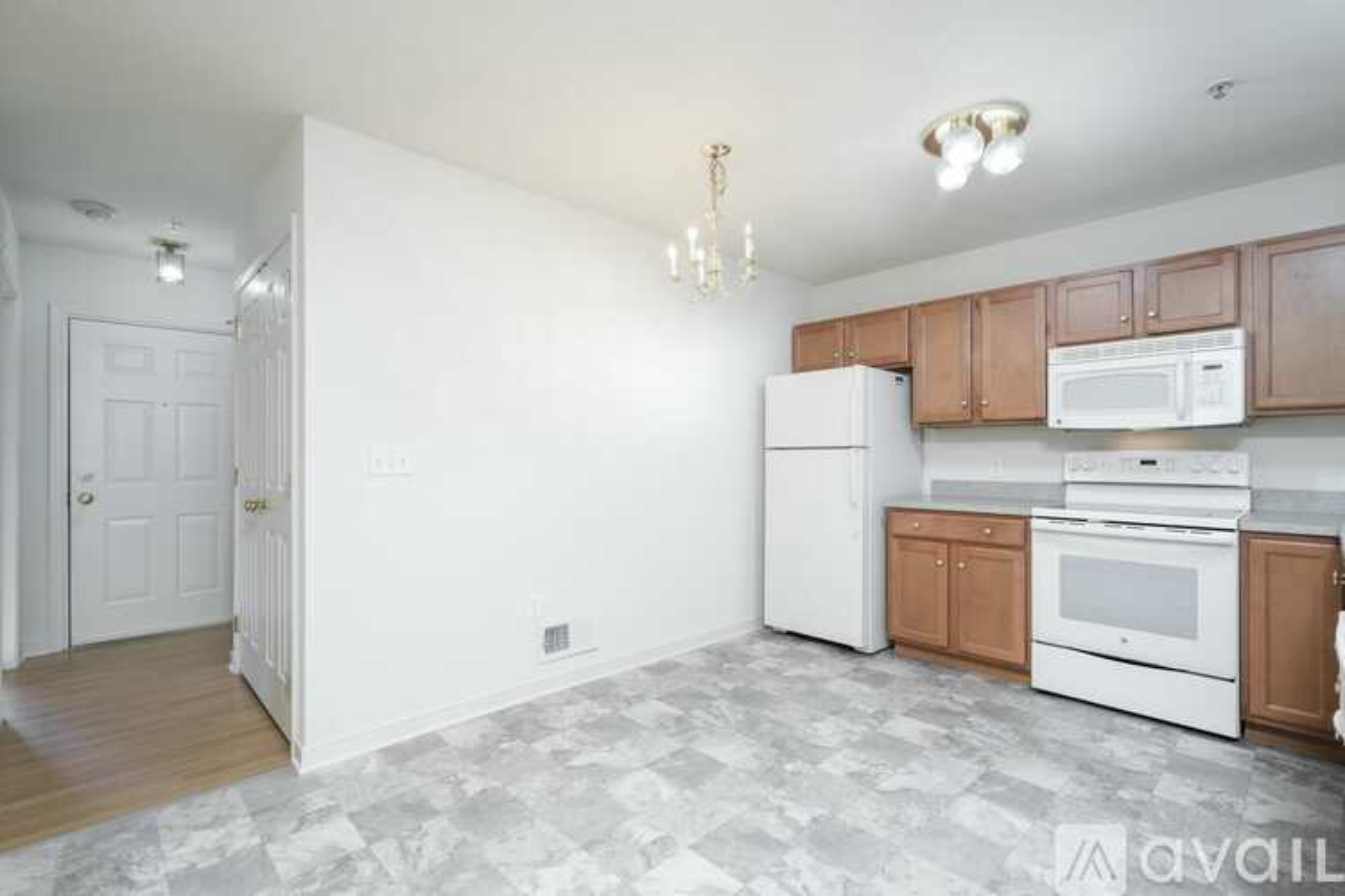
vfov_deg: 77.3
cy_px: 448
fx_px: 560
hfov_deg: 100.4
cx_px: 672
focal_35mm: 15
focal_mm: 10
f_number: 8
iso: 320
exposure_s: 1/60
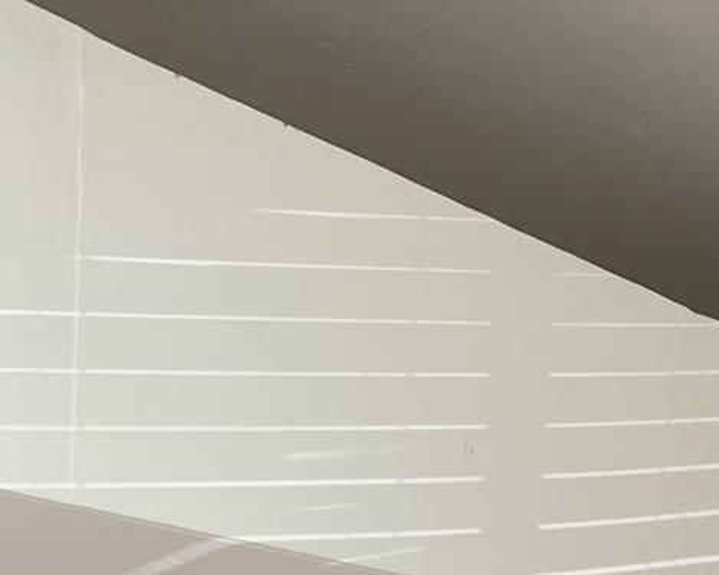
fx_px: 1383
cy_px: 895
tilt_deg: -0.4
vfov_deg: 19.9
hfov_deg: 29.0
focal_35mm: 65
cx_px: 445
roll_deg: -1.2
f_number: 1.8
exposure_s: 1/114
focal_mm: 4.25
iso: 100
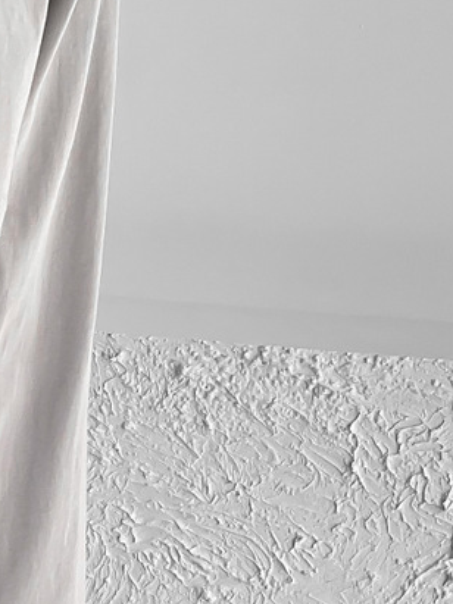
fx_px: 1973
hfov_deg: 12.6
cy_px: 542
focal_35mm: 113
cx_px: -172
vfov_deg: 17.2
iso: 16
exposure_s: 1/210
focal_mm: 3
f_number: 1.8
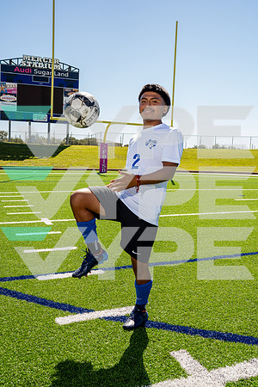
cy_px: 194
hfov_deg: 37.9
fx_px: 376
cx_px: 129
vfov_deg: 54.4
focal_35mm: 35
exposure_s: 1/200
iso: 80
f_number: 6.3
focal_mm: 35
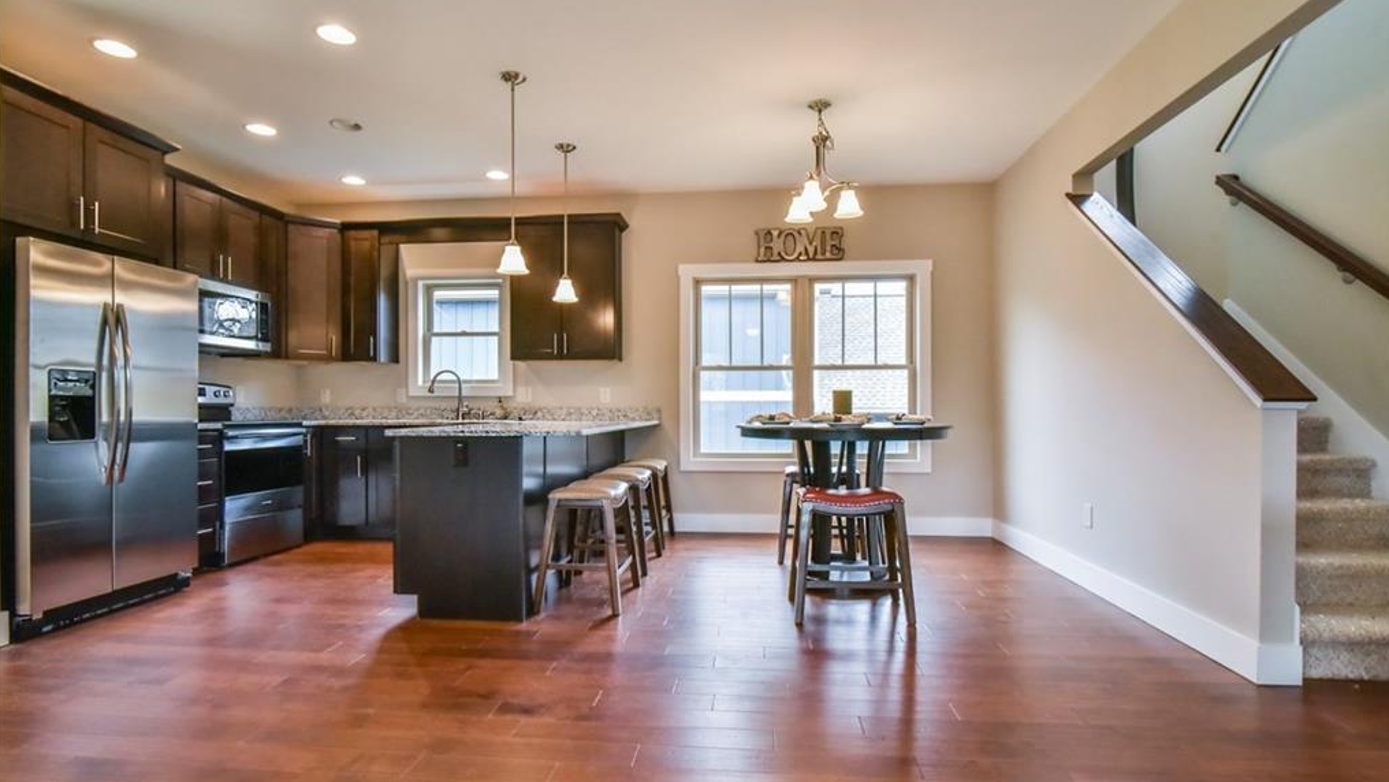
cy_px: 407
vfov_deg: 58.4
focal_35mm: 19
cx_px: 696
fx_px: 700
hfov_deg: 89.6
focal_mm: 18
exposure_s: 1/125
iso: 4000
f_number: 11
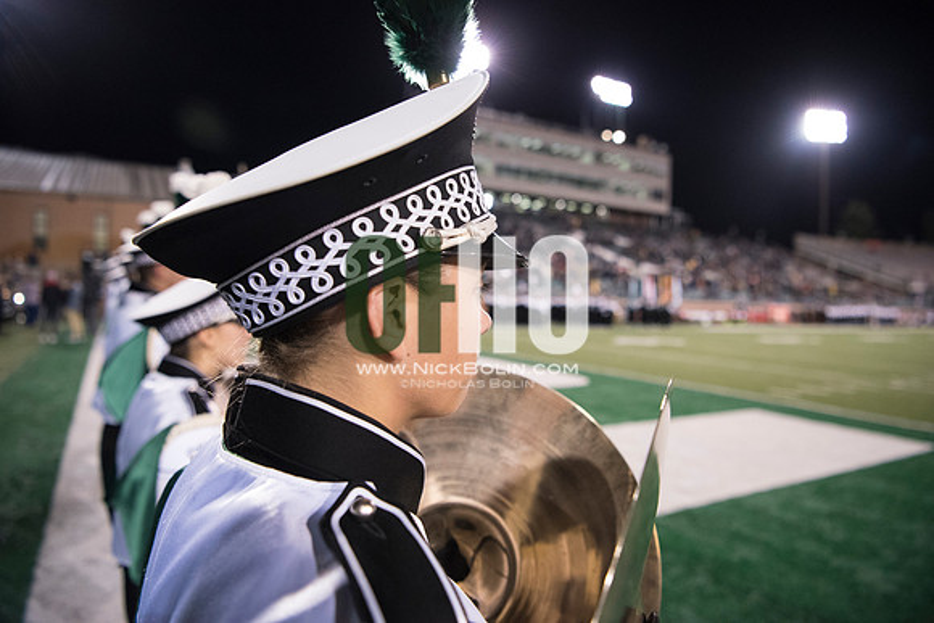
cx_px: 467
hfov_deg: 73.7
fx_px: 623
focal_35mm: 24
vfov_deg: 53.2
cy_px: 312
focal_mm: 24
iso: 4000
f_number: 3.2
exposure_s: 1/800
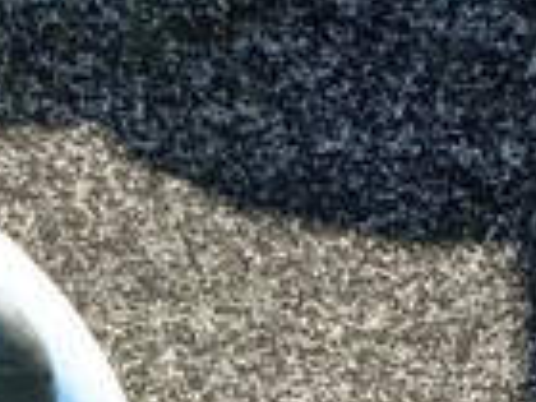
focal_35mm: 143
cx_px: 678
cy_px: 1145
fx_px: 2214
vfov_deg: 8.8
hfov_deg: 13.4
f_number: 1.69
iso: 111
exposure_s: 1/300
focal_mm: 4.76
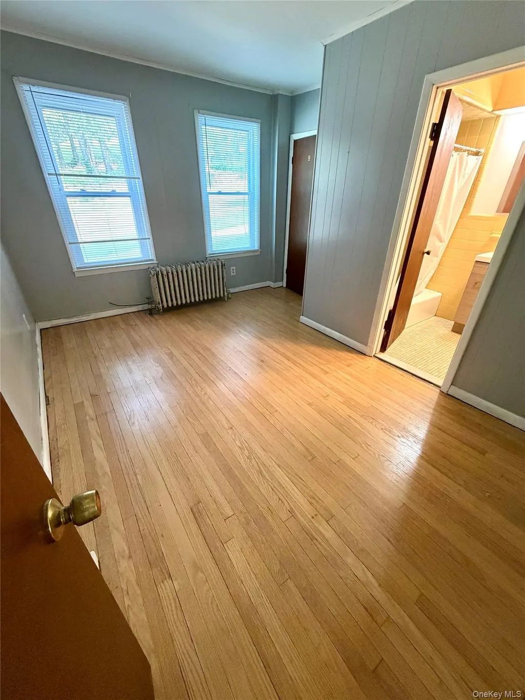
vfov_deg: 102.1
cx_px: 262
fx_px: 283
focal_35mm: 14
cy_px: 350
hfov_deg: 85.7
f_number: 2.2
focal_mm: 2.22
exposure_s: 1/60
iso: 400
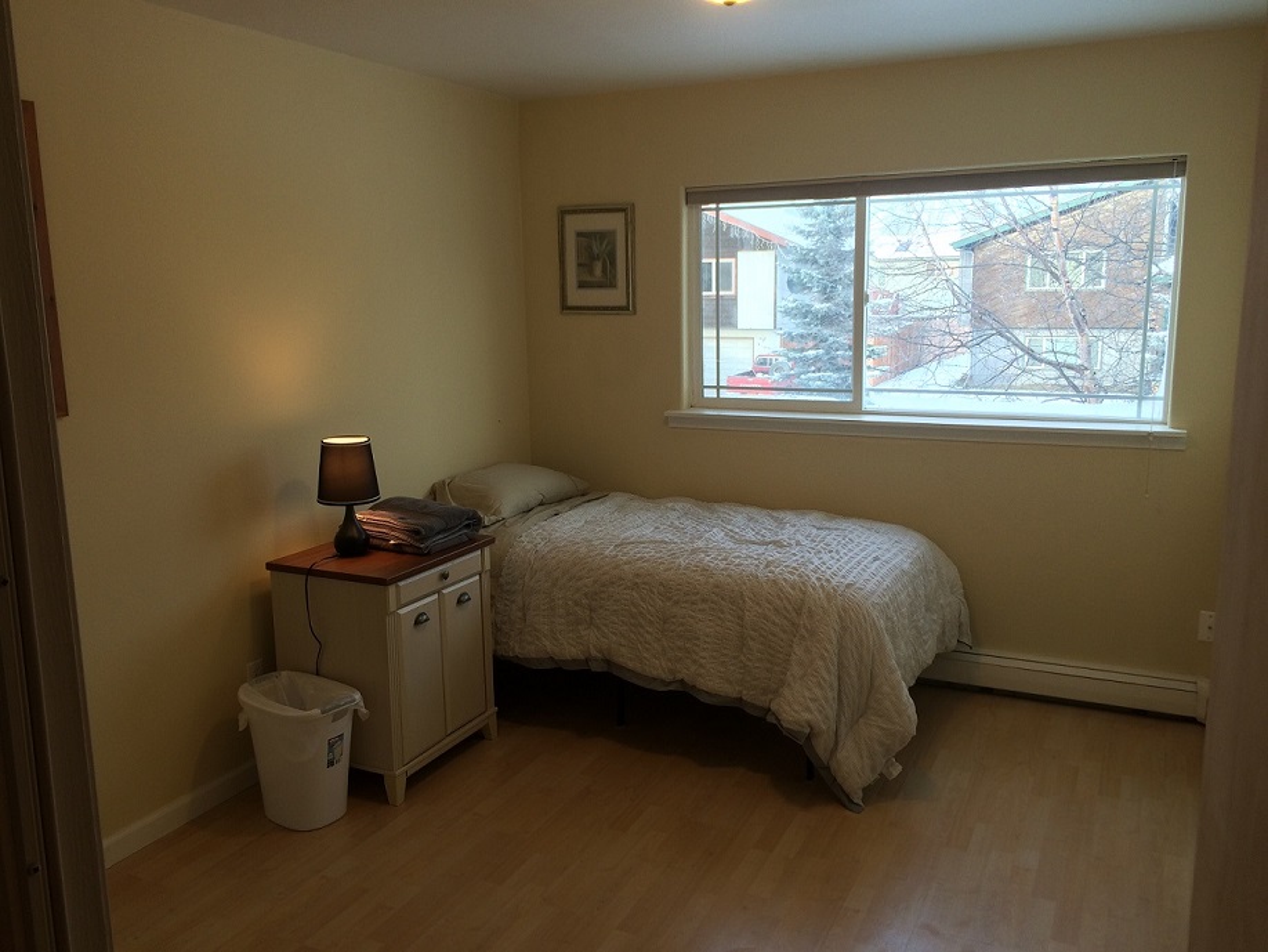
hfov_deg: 61.6
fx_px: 1063
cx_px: 634
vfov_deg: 48.2
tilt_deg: -10.4
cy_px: 476
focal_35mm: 29
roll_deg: +1.0
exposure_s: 1/40
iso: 40
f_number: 2.2
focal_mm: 4.15
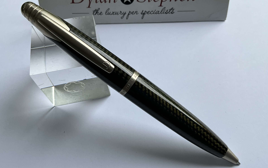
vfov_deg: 38.3
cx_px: 138
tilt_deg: -58.5
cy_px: 79
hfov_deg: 58.1
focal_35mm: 33
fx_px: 241
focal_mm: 3
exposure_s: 1/155
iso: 20
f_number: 1.8
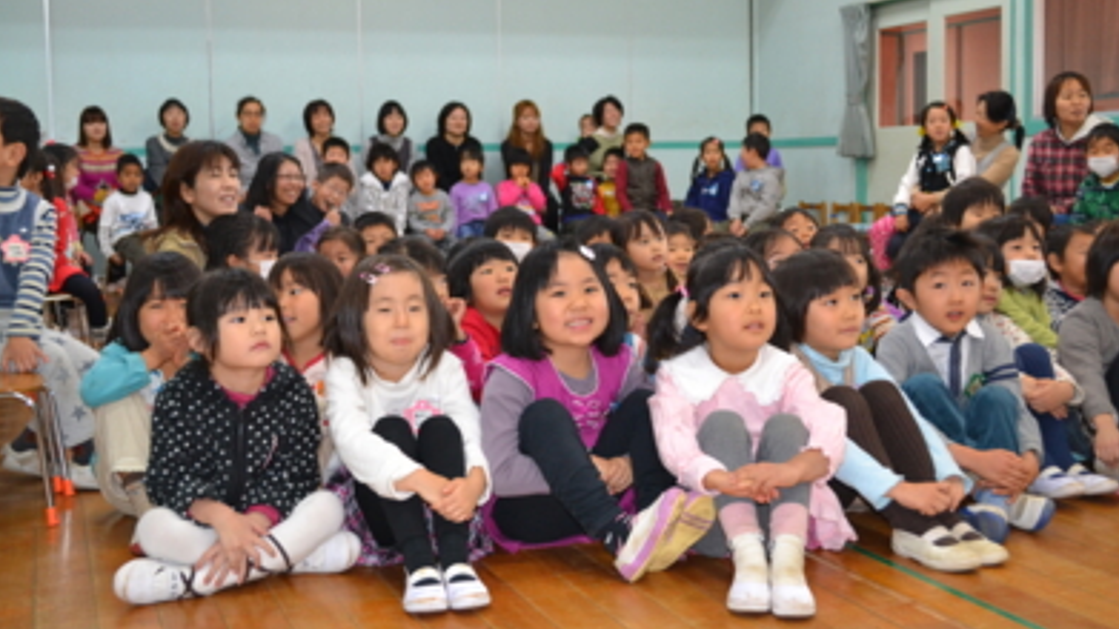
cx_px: 570
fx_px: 1335
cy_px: 296
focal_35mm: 45
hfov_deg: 45.5
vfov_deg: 26.5
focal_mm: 28
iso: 1400
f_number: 4.5
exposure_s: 1/60
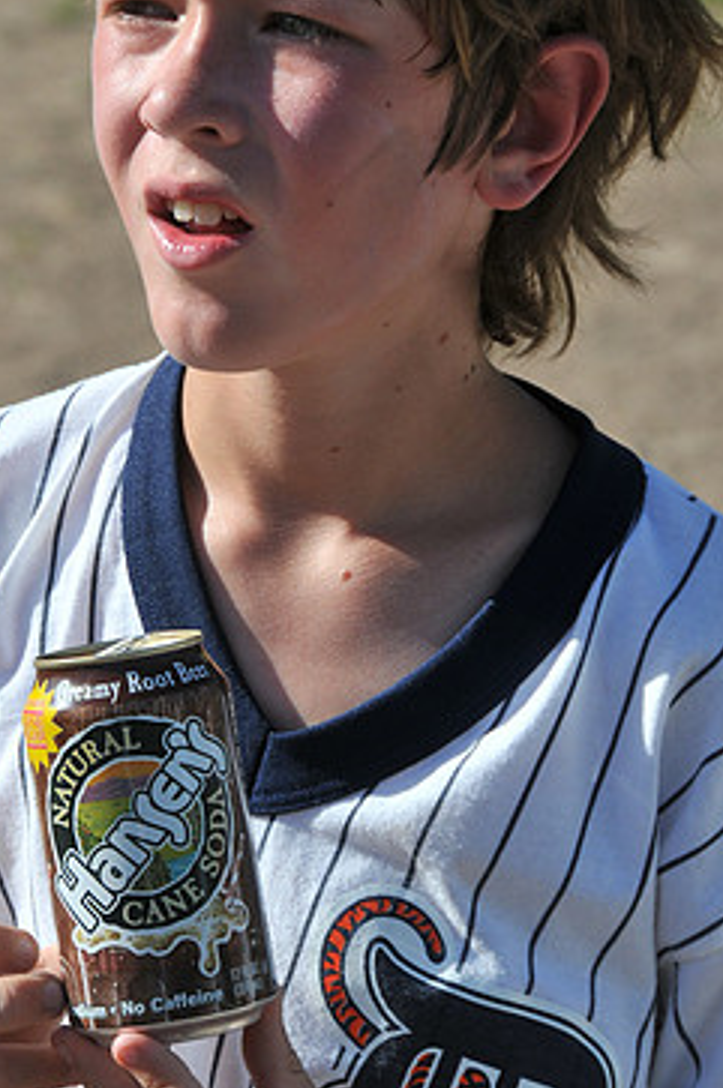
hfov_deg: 5.4
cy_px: 405
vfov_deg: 8.2
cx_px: 250
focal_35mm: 252
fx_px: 7607
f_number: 8
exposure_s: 1/500
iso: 200
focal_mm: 105
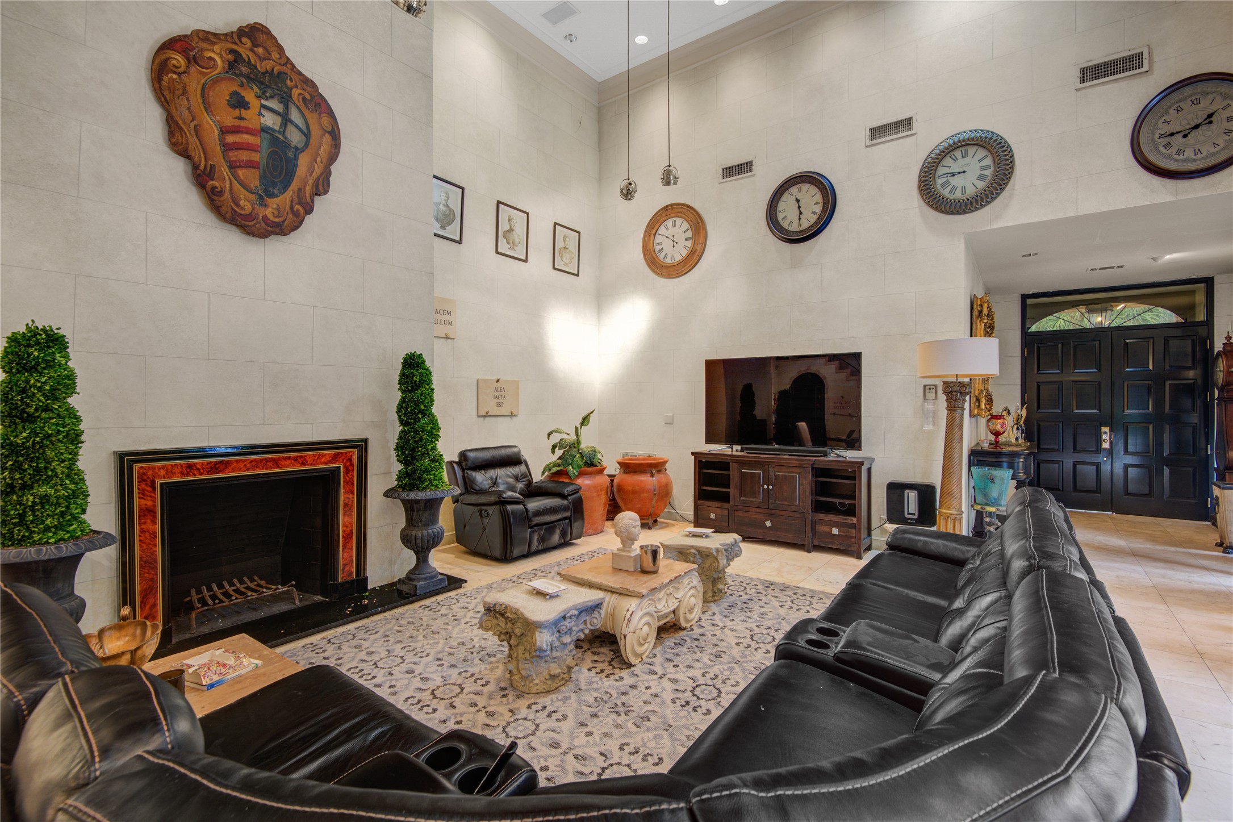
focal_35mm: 16
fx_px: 548
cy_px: 411
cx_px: 616
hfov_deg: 96.7
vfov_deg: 73.7
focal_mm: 16
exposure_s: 2
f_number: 8
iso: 320
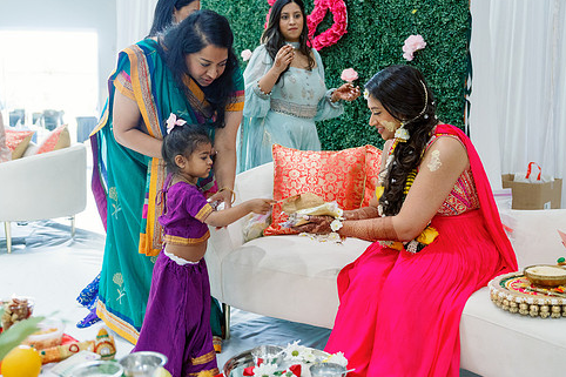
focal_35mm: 44
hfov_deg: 44.5
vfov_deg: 30.5
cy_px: 181
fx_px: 692
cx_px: 311
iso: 2500
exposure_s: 1/250
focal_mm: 35
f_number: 2.8
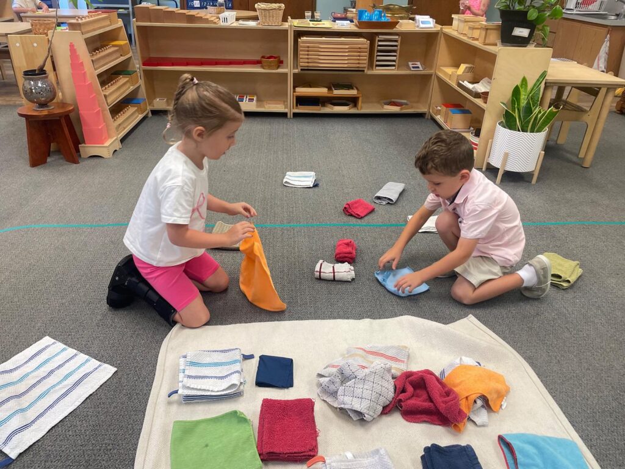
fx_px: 469
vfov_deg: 53.1
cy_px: 234
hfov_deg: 67.3
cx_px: 312
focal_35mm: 26
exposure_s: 1/120
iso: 125
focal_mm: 4.2
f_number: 1.6
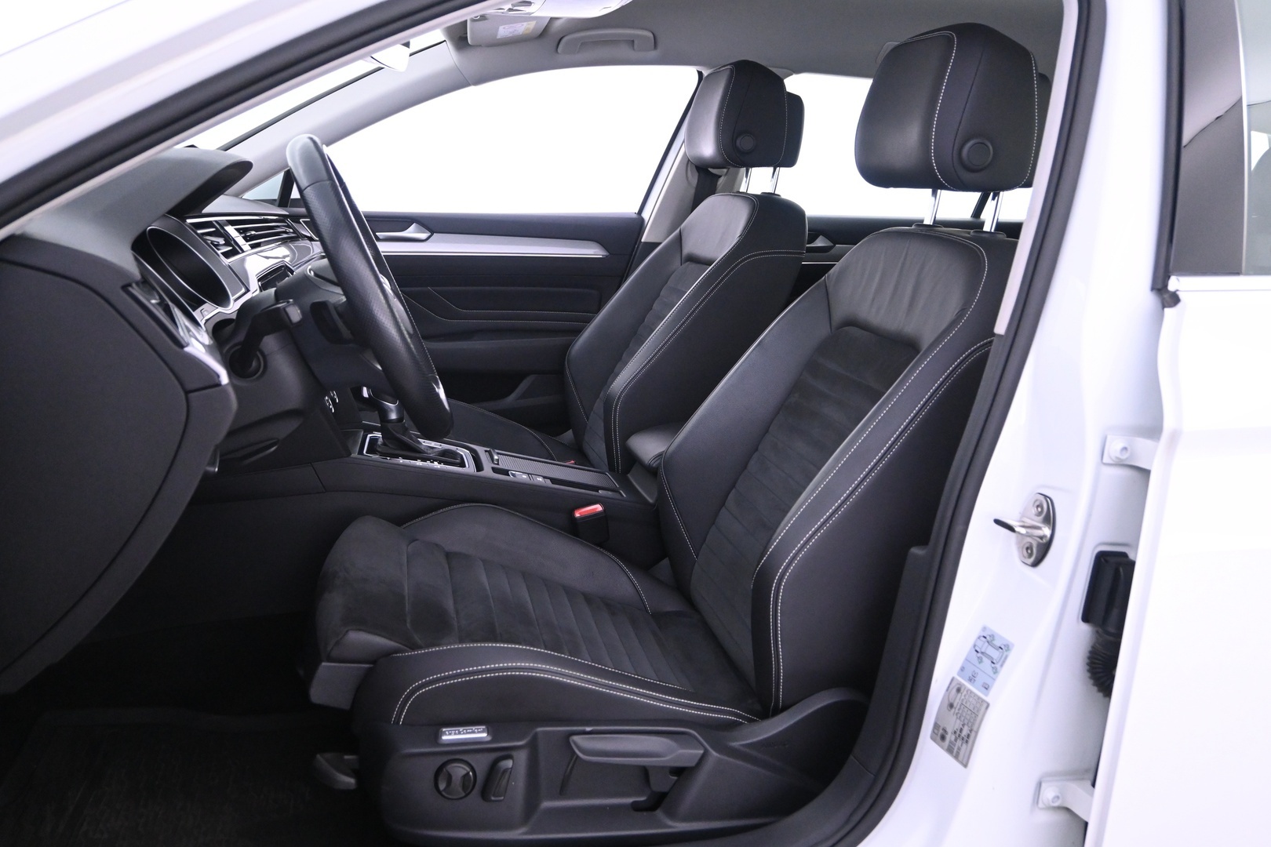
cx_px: 636
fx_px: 1033
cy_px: 424
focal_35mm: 29
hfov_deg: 63.2
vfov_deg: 44.6
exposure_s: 1/30
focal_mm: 19.5
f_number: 3.8
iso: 3200
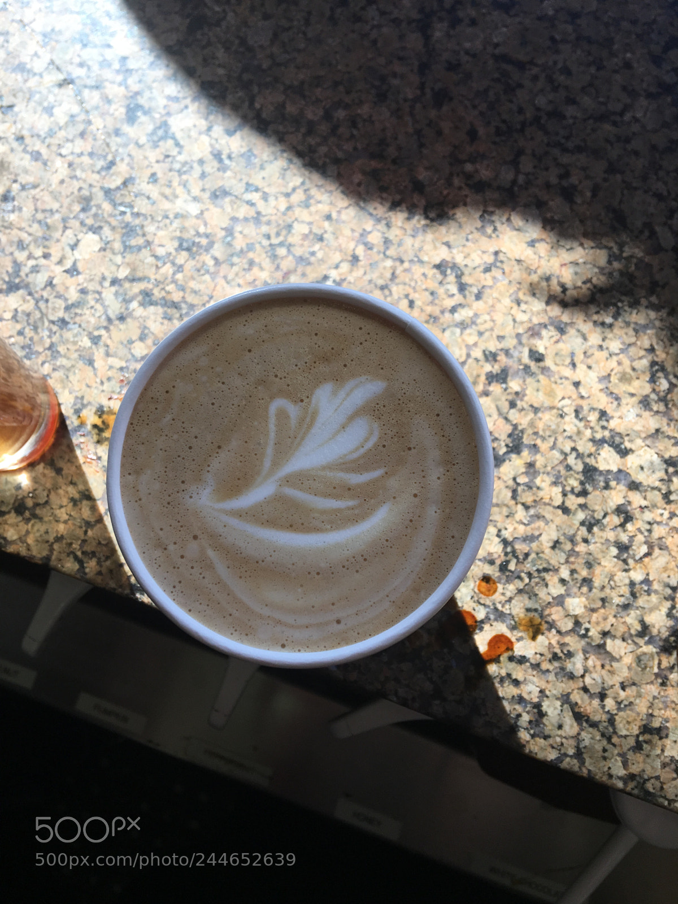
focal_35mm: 29
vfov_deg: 61.7
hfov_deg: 48.2
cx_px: 339
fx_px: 757
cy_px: 452
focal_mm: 4.15
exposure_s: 1/233
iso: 25
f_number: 2.2
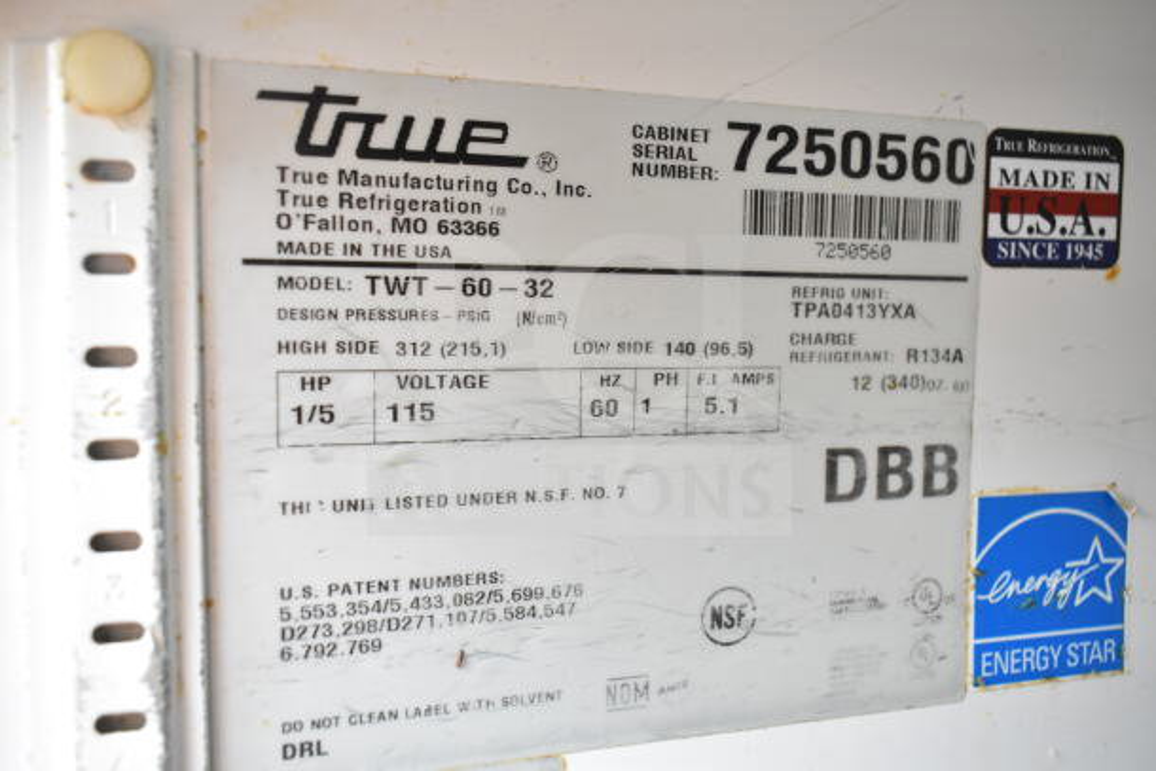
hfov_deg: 57.2
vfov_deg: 40.0
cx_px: 578
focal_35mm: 33
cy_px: 386
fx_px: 1060
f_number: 5
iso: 1600
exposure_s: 1/100
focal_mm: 22
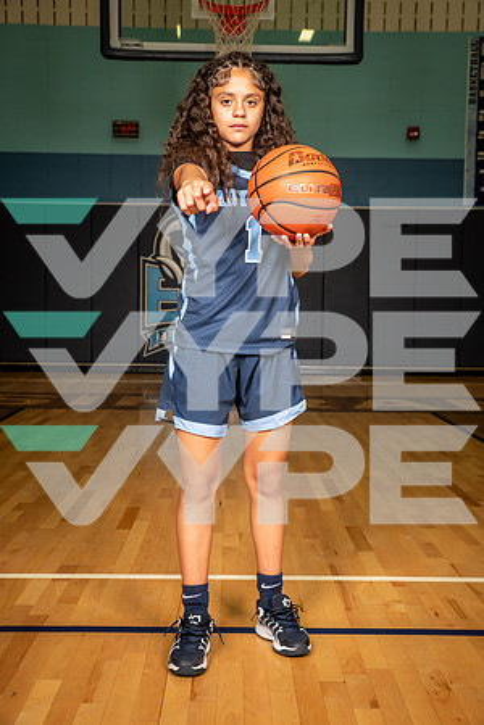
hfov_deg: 28.1
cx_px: 242
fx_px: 968
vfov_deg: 41.1
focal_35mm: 48
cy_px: 362
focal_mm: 48
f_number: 6.3
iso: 640
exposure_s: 1/320
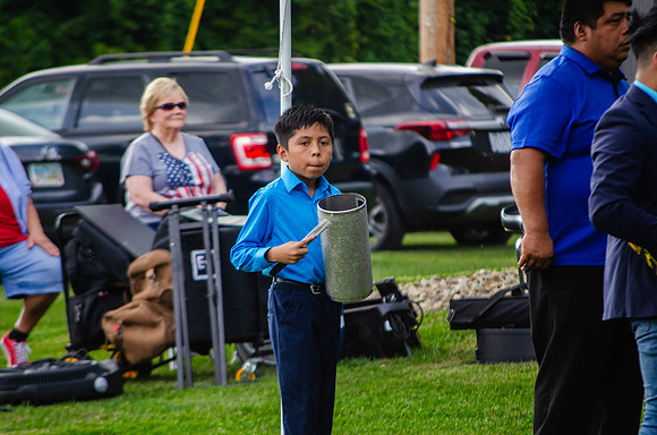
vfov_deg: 4.6
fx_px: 5463
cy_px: 218
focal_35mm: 300
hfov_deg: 6.9
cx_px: 328
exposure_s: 1/400
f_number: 5.6
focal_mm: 200
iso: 400
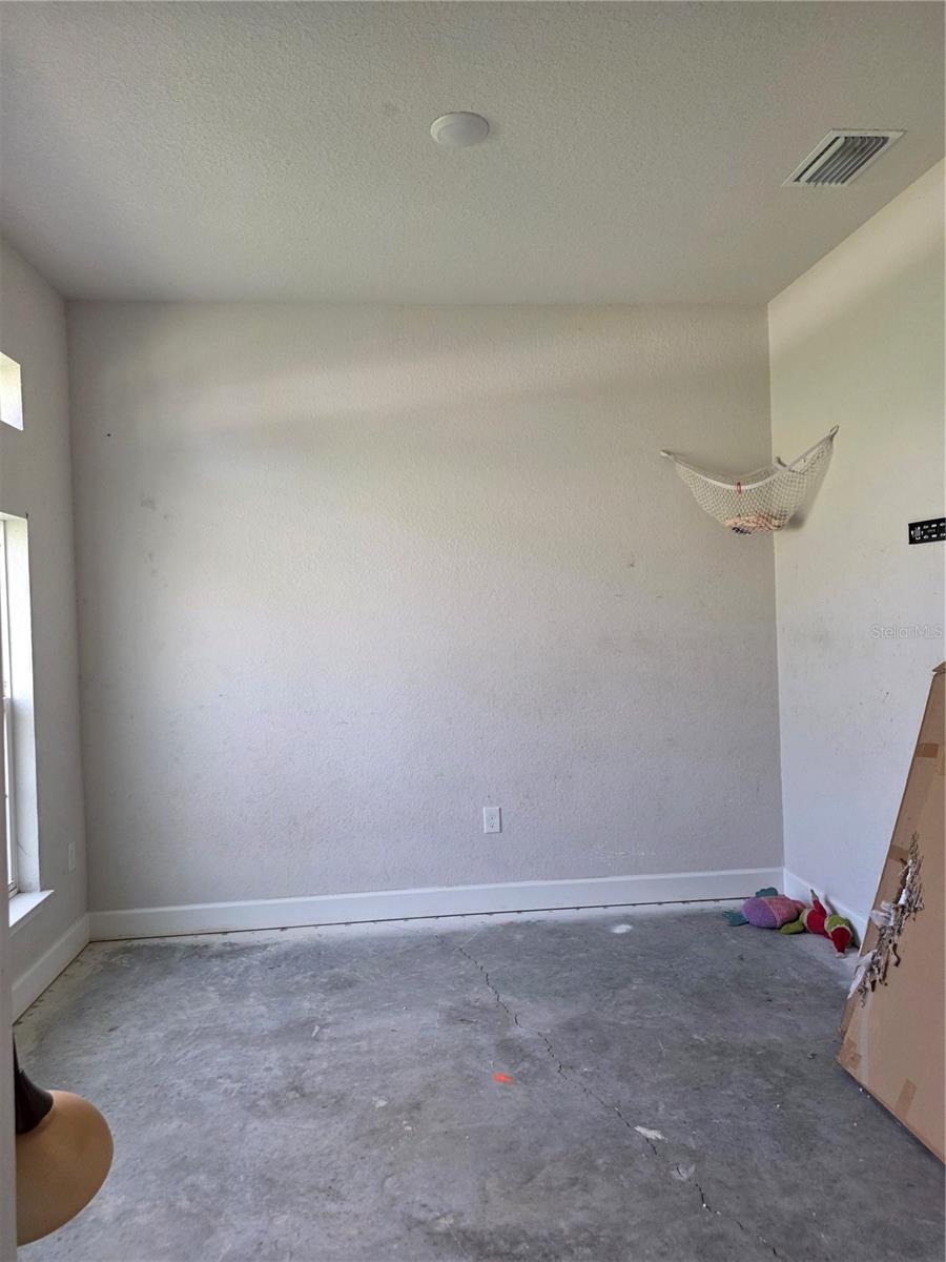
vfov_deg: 73.9
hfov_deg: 58.9
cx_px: 473
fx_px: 838
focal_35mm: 23
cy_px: 631
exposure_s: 1/120
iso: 250
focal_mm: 6.3
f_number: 1.7
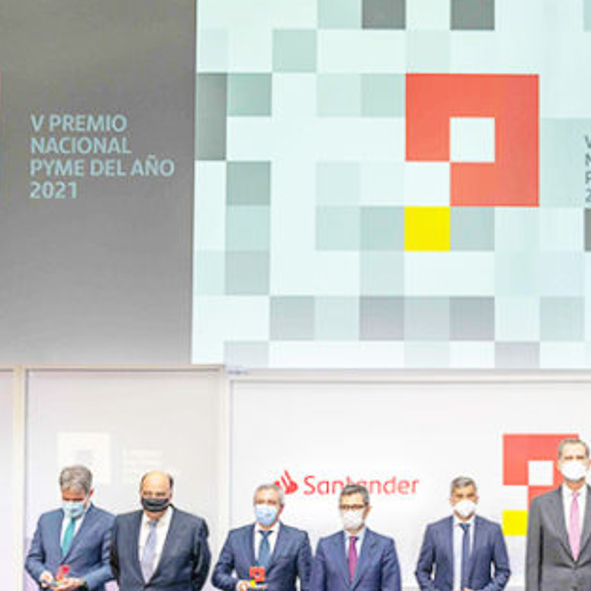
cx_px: 583
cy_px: 383
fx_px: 1101
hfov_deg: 28.3
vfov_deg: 29.9
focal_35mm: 57
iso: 500
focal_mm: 28
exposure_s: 1/160
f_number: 4
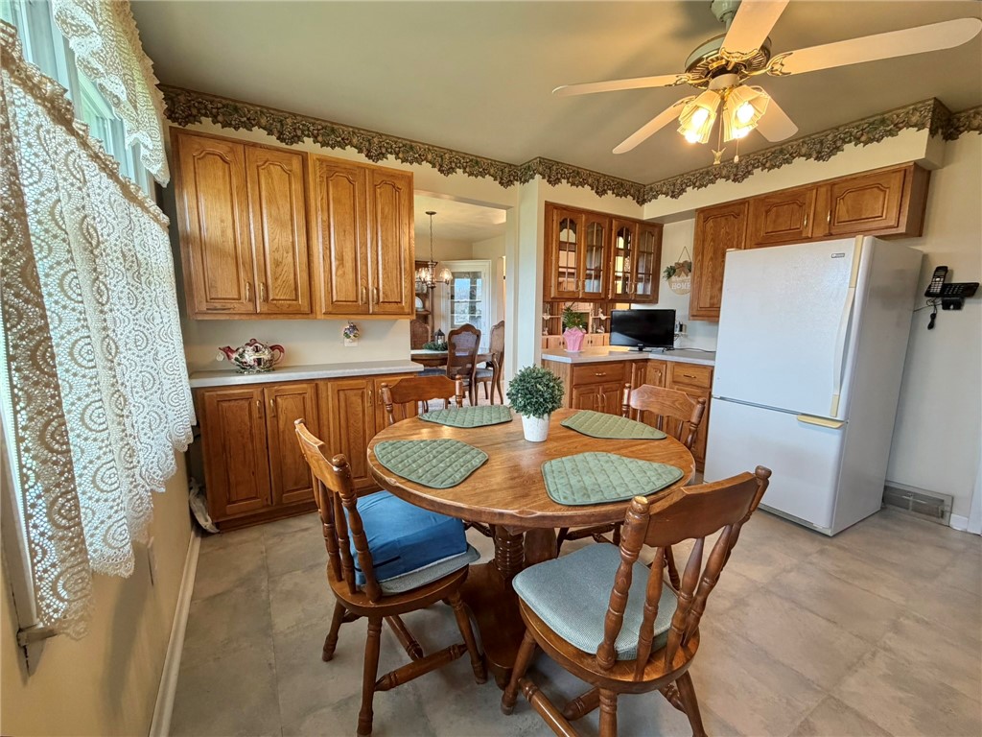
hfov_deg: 102.1
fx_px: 397
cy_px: 368
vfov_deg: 85.7
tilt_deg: -8.1
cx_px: 491
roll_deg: +2.2
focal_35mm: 14
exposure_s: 1/120
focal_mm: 2.22
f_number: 2.2
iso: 250
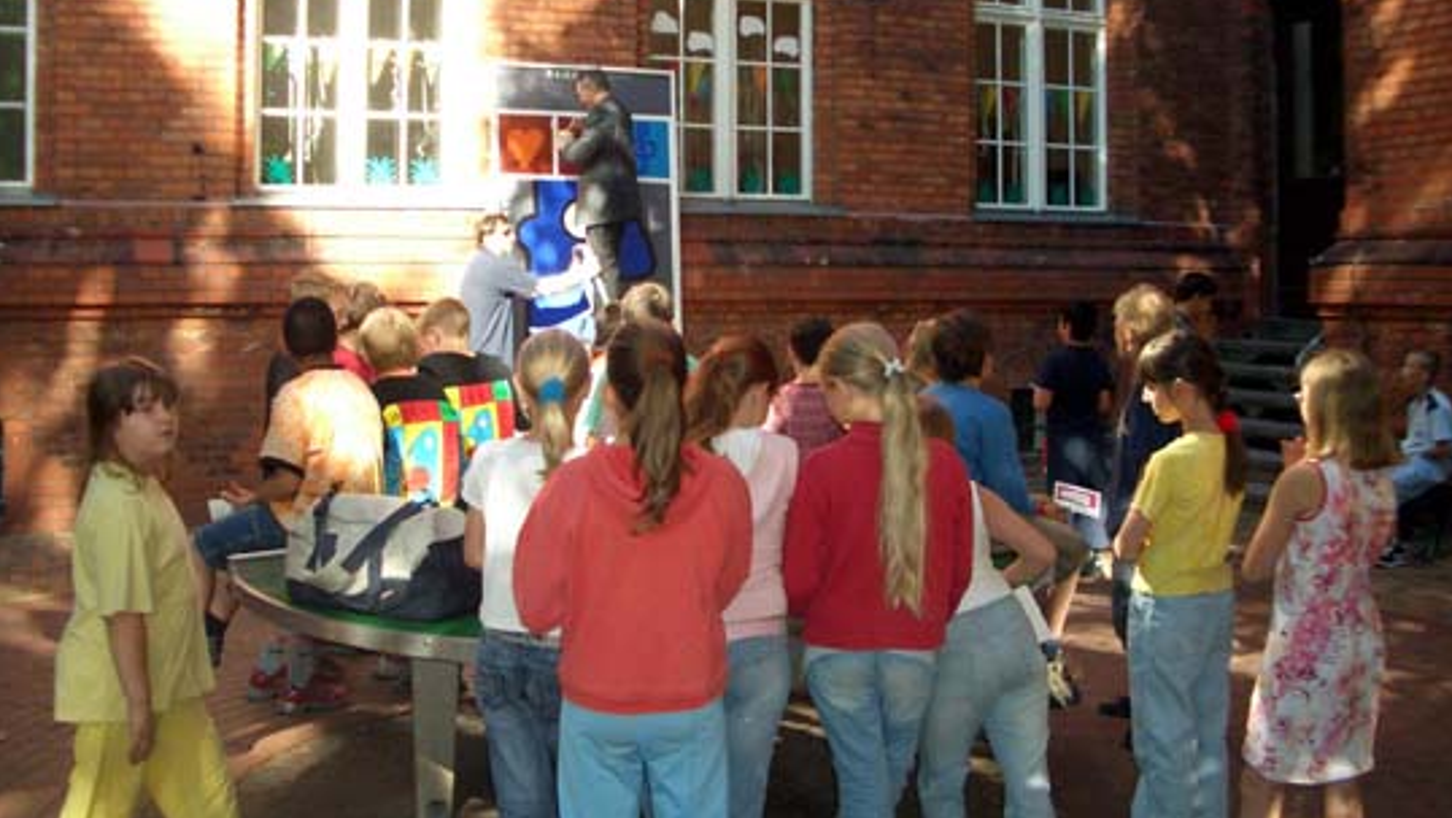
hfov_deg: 51.6
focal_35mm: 39
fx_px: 1502
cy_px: 304
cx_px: 731
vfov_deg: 30.3
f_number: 2.6
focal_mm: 5.8
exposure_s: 1/320
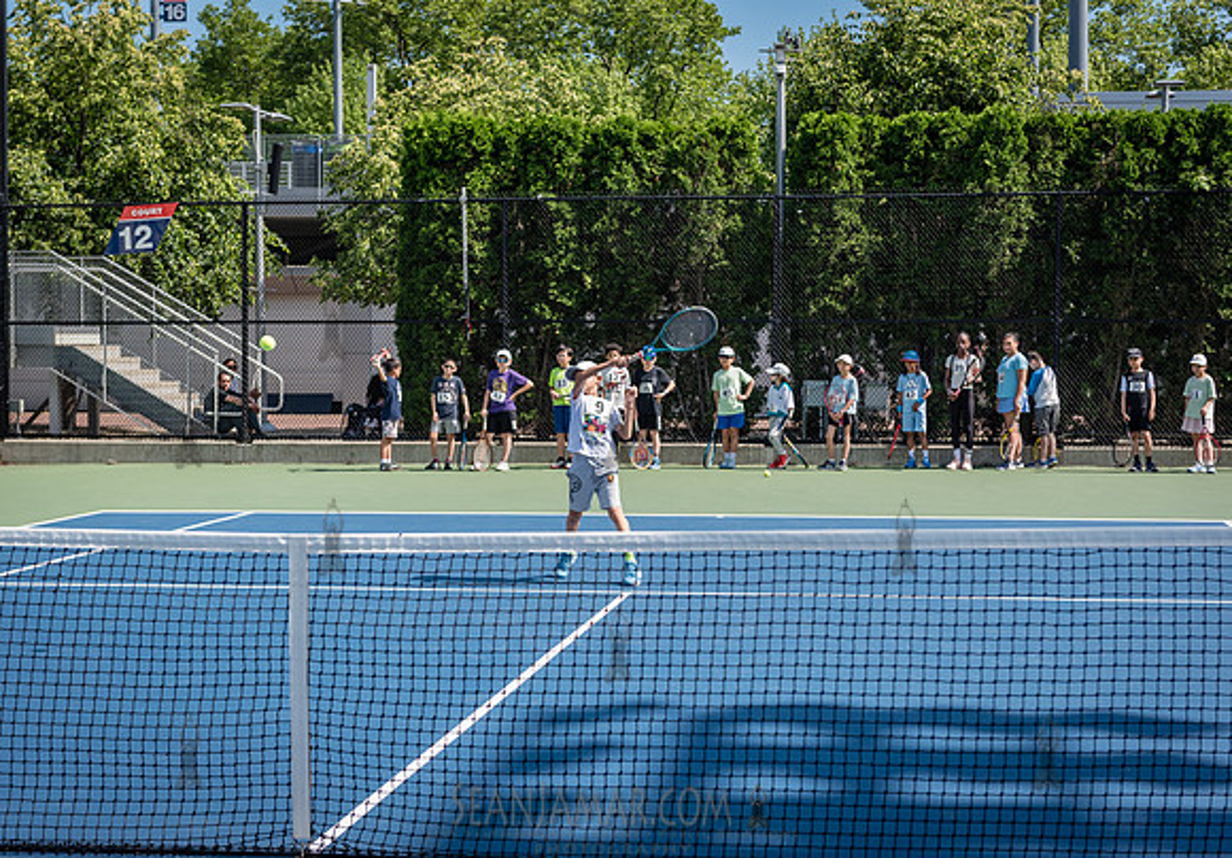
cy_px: 429
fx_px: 2093
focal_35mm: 60
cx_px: 589
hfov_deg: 32.8
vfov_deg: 23.2
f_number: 4.5
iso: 200
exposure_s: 1/800
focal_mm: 58
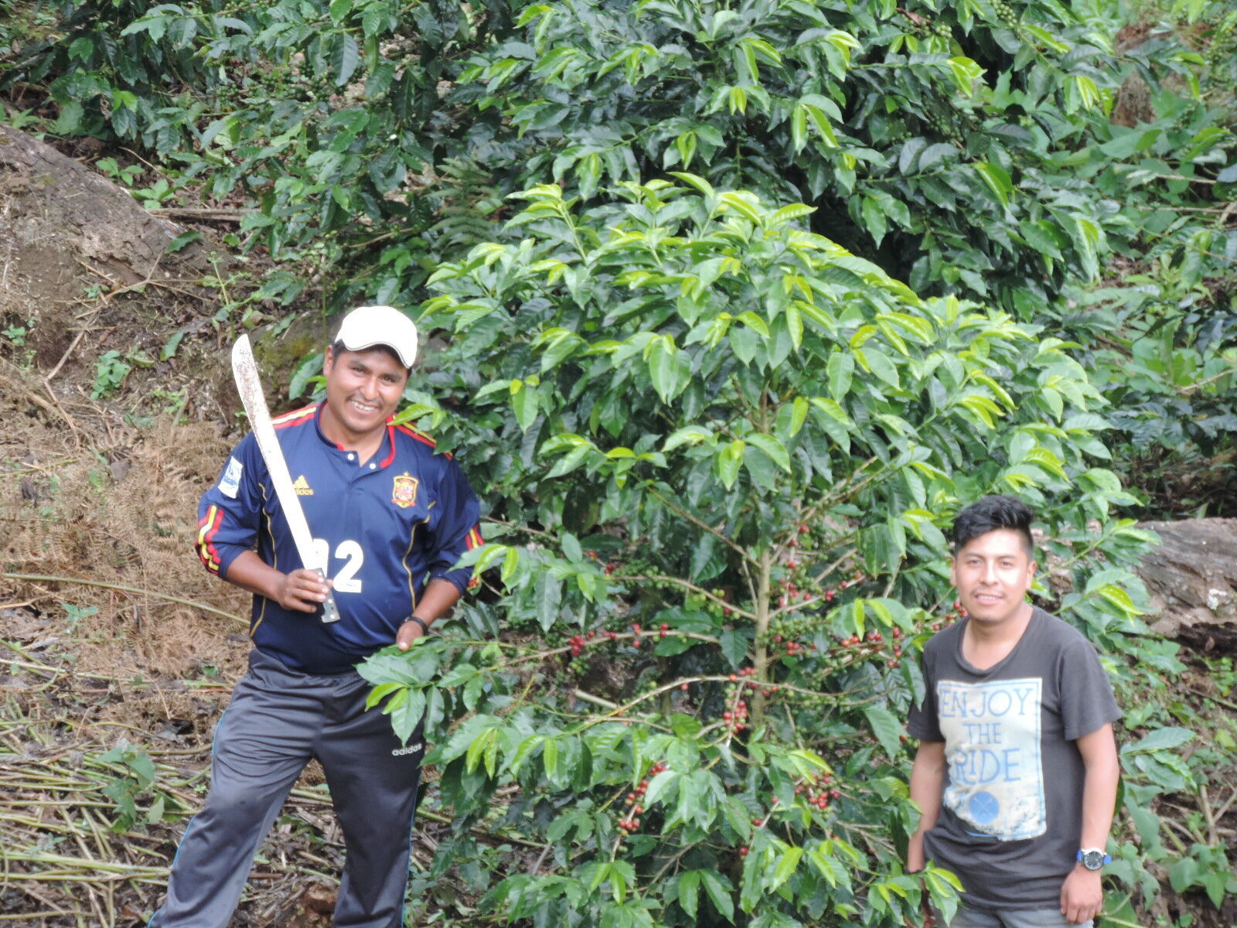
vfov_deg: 4.2
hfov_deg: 5.7
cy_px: 464
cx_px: 618
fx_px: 12507
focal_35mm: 350
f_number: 4.8
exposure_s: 1/200
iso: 320
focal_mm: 62.4
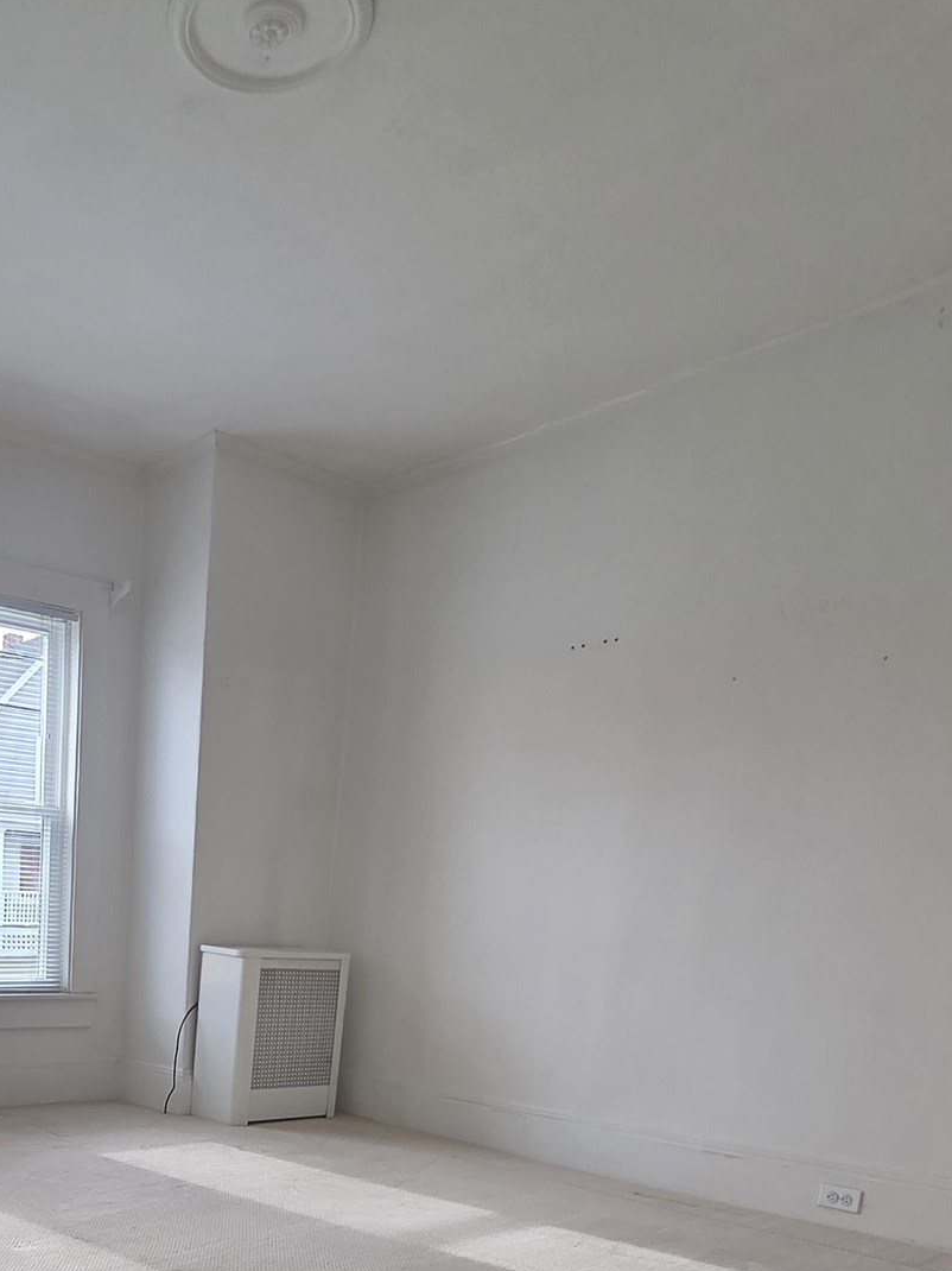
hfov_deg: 45.8
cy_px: 1171
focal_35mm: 28
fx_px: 1027
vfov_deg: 54.3
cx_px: 126
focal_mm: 2.2
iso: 125
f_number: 2.2
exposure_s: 1/120
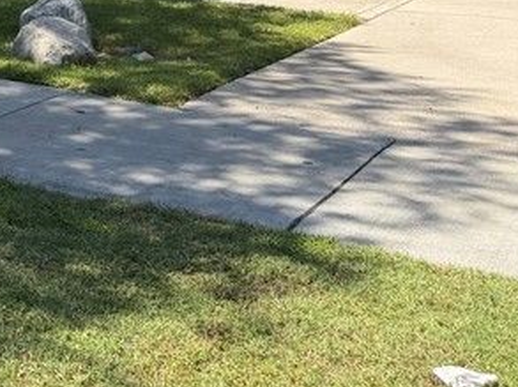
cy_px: -122
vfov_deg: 16.5
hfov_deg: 19.5
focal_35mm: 84
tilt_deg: -4.8
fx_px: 1255
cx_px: -311
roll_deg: +0.7
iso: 80
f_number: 1.78
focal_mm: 6.76
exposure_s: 1/4167
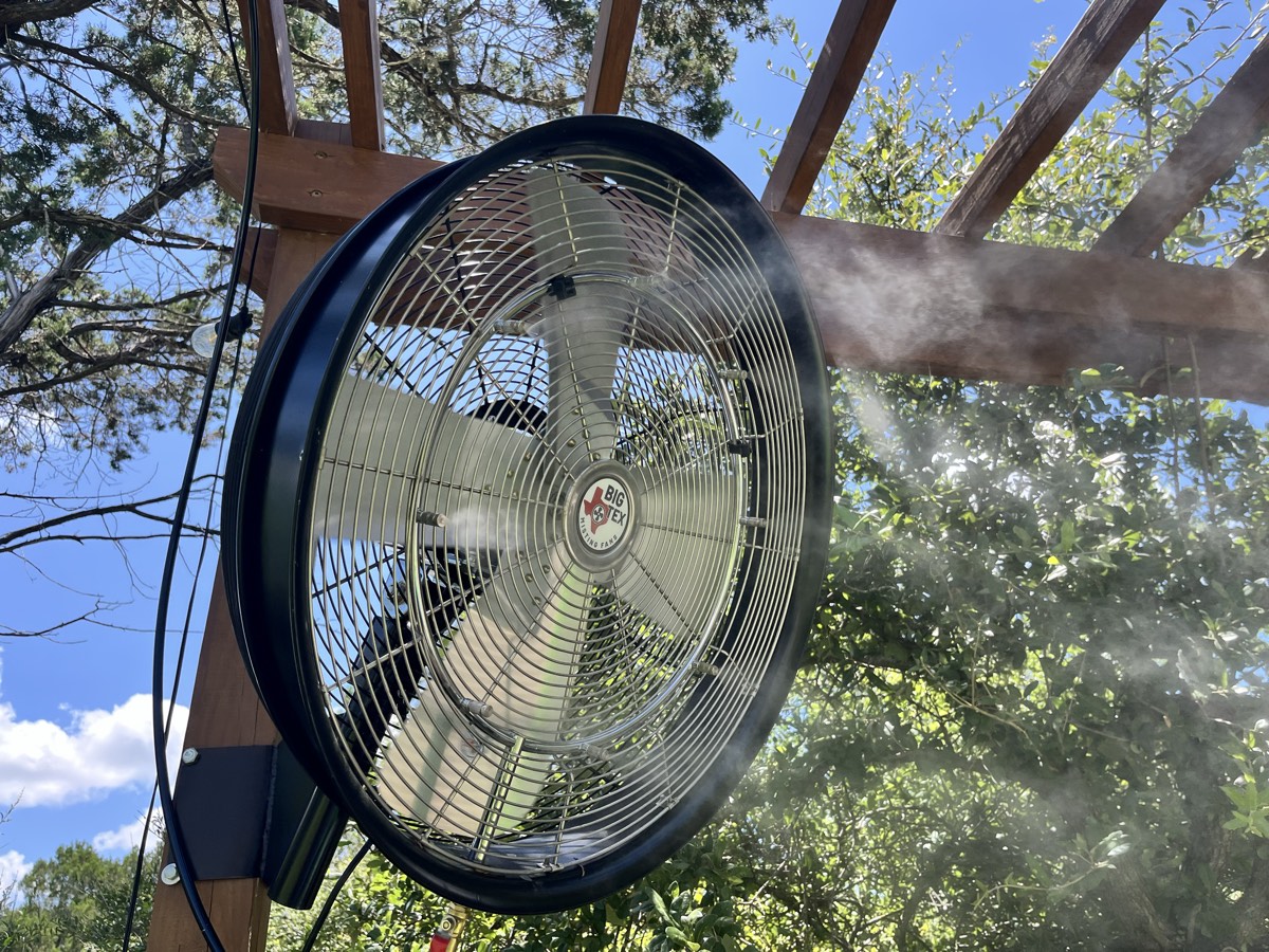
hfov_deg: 67.3
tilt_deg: +30.7
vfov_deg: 53.1
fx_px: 953
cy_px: 476
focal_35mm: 26
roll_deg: +7.0
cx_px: 634
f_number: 1.6
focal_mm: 5.1
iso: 50
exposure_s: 1/864
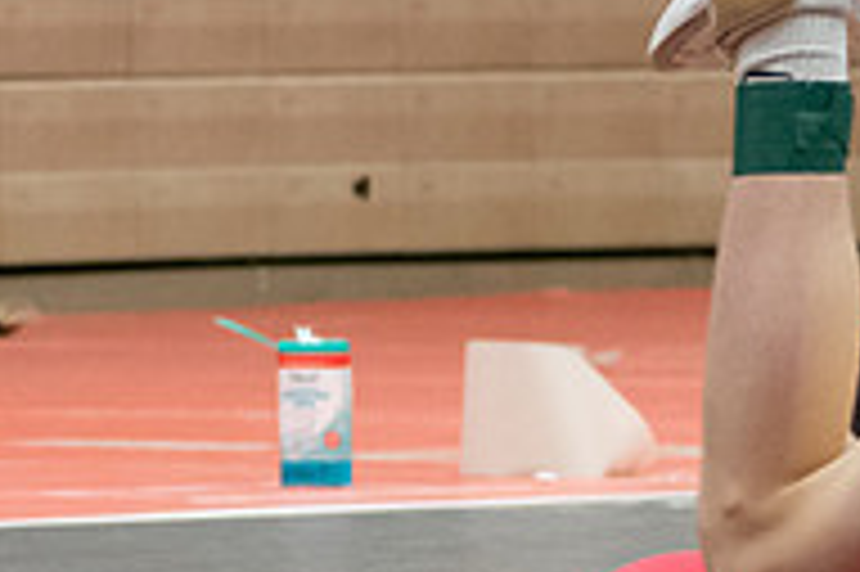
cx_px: 1052
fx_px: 11218
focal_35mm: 470
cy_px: 649
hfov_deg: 4.4
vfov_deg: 2.9
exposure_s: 1/250
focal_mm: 75
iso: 3200
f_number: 4.2
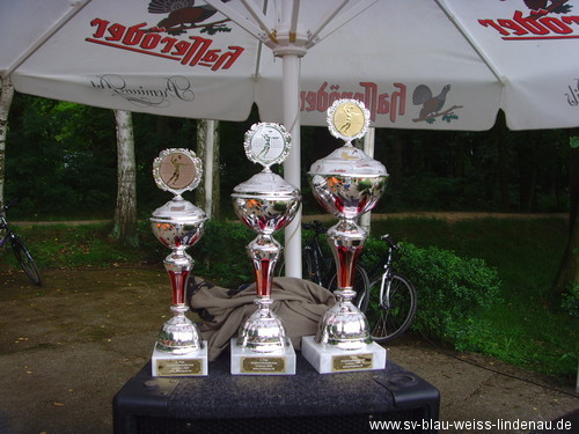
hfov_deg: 47.9
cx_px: 290
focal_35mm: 39
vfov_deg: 36.8
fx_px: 652
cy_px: 217
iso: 80
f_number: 3.5
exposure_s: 1/125
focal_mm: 6.6
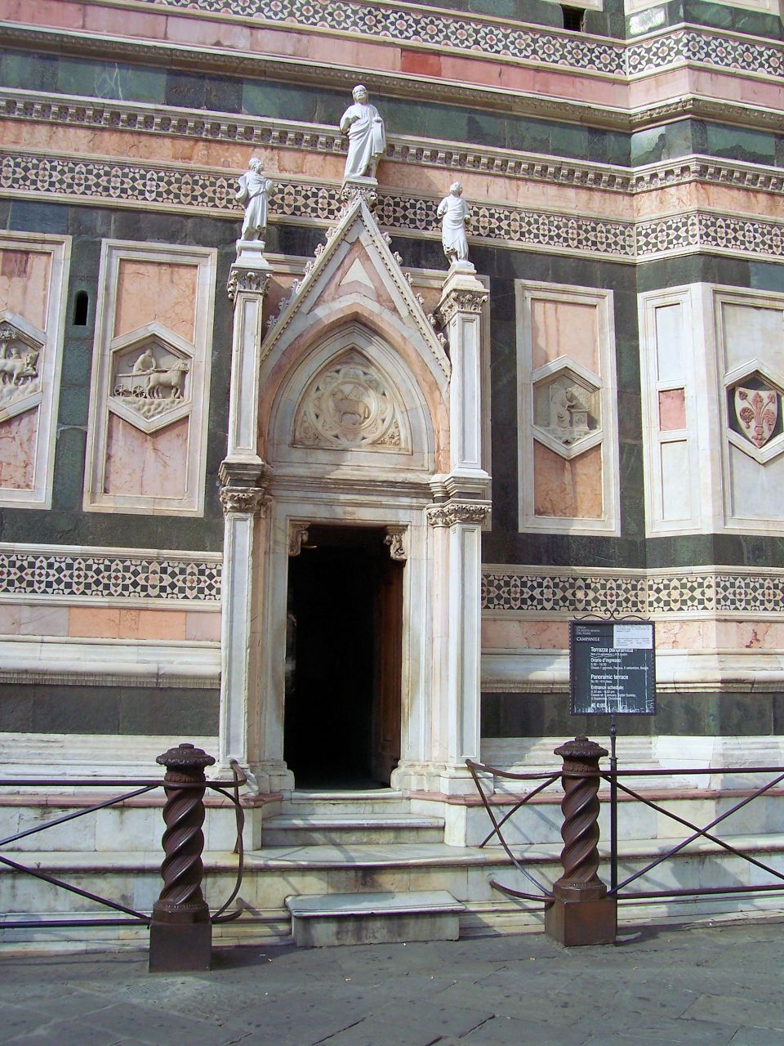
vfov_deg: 54.0
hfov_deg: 41.8
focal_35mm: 34
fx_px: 1027
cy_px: 523
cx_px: 392
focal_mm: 5.6
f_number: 5.6
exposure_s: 1/500
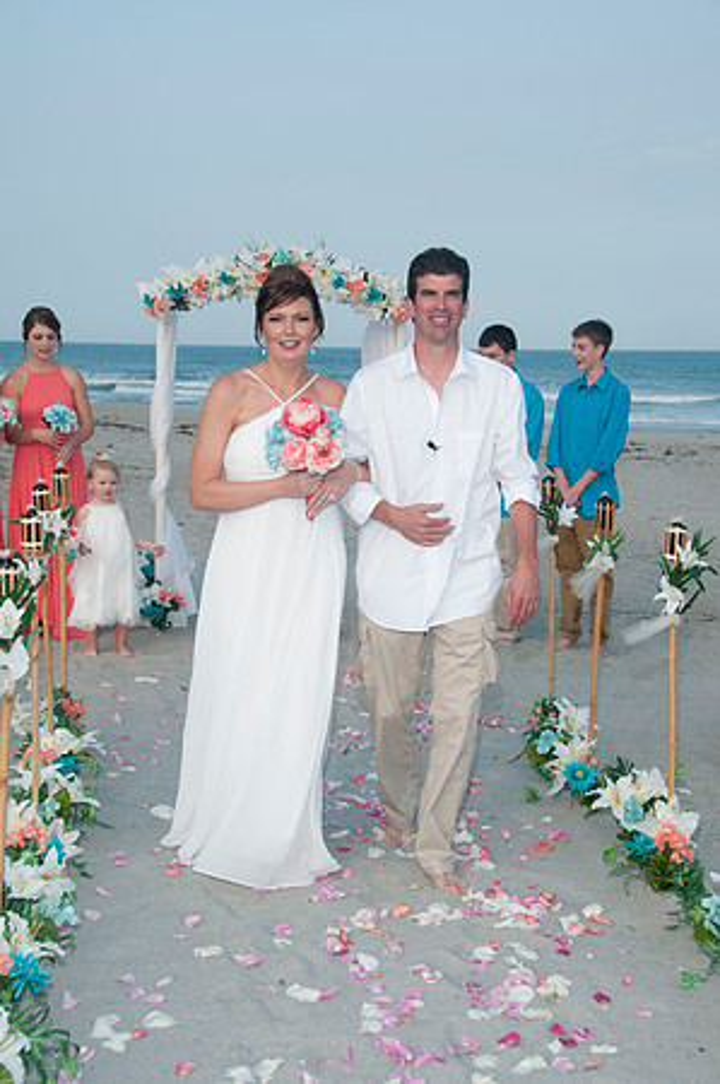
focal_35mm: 54
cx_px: 360
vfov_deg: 36.9
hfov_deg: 25.0
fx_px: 1624
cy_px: 542
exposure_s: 1/250
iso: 100
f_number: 7.1
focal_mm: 36
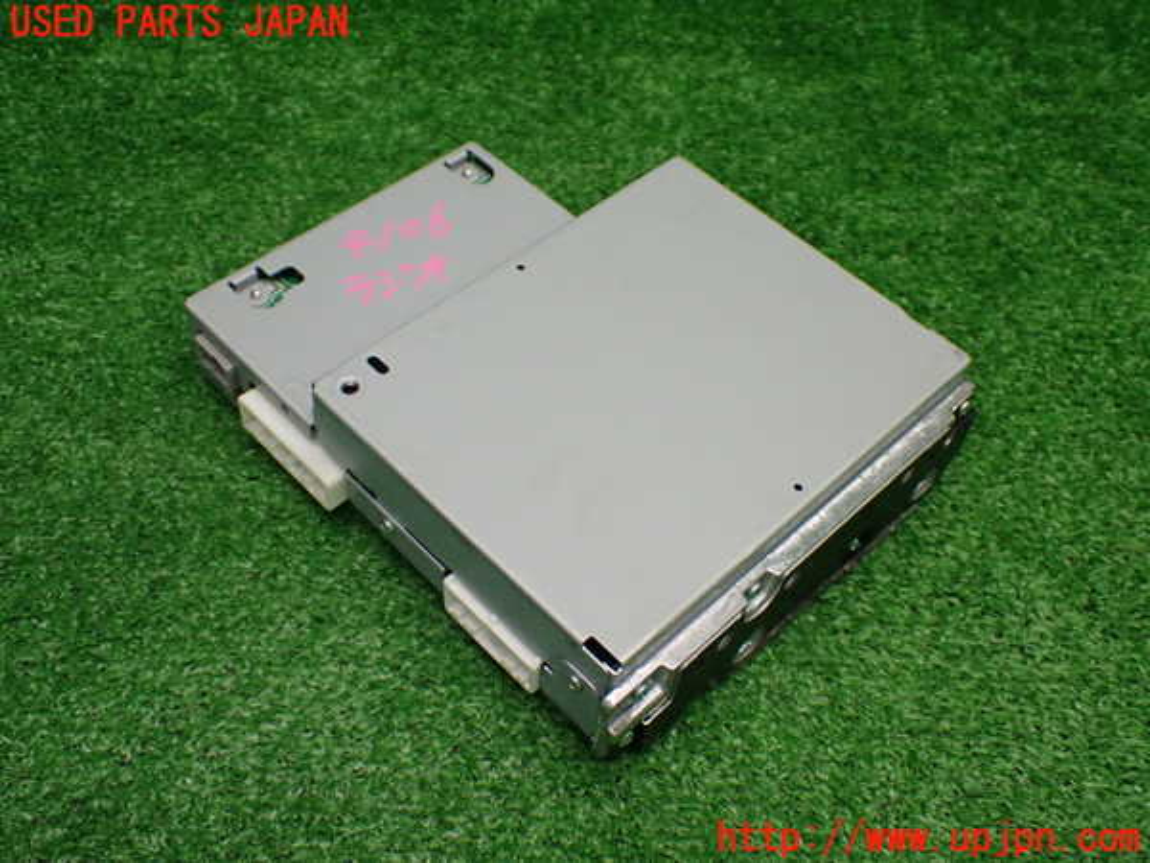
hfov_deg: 49.0
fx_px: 1262
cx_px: 575
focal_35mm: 38
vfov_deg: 37.7
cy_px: 432
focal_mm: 6.83
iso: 500
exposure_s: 1/160
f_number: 2.7
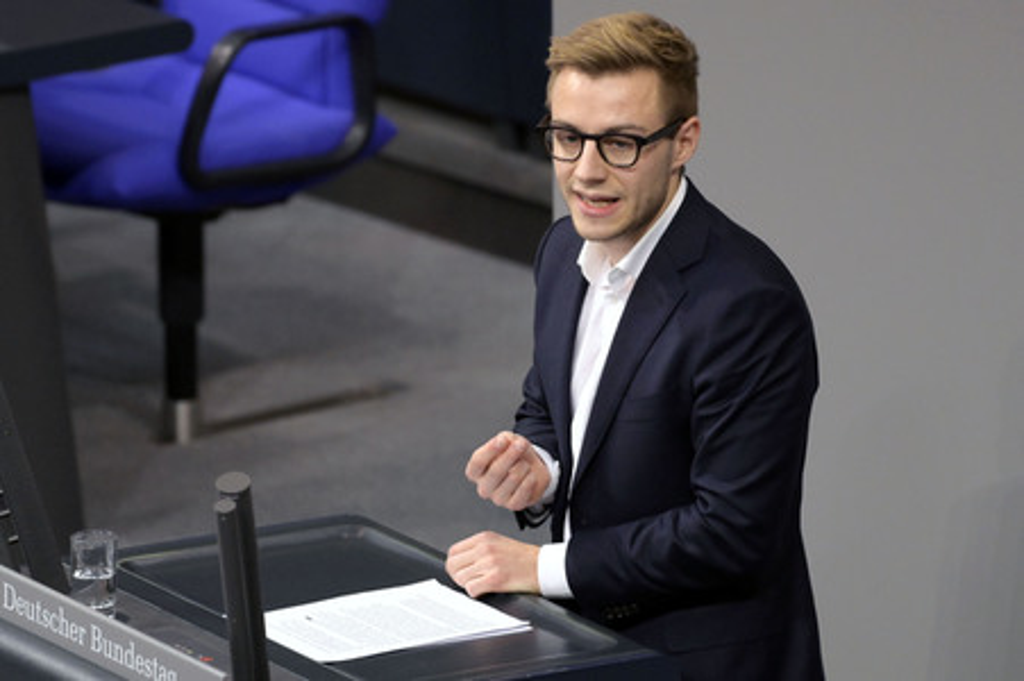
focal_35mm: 370
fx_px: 10516
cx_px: 512
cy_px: 340
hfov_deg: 5.6
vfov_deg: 3.7
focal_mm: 370
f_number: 5.6
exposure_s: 1/320
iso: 10000
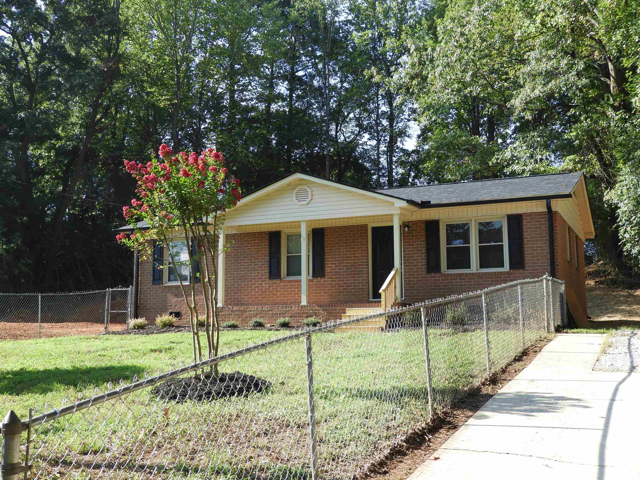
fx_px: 740
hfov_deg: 46.8
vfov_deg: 36.0
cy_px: 240
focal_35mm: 40
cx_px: 320
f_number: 3.8
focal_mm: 7.2
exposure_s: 1/250
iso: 100
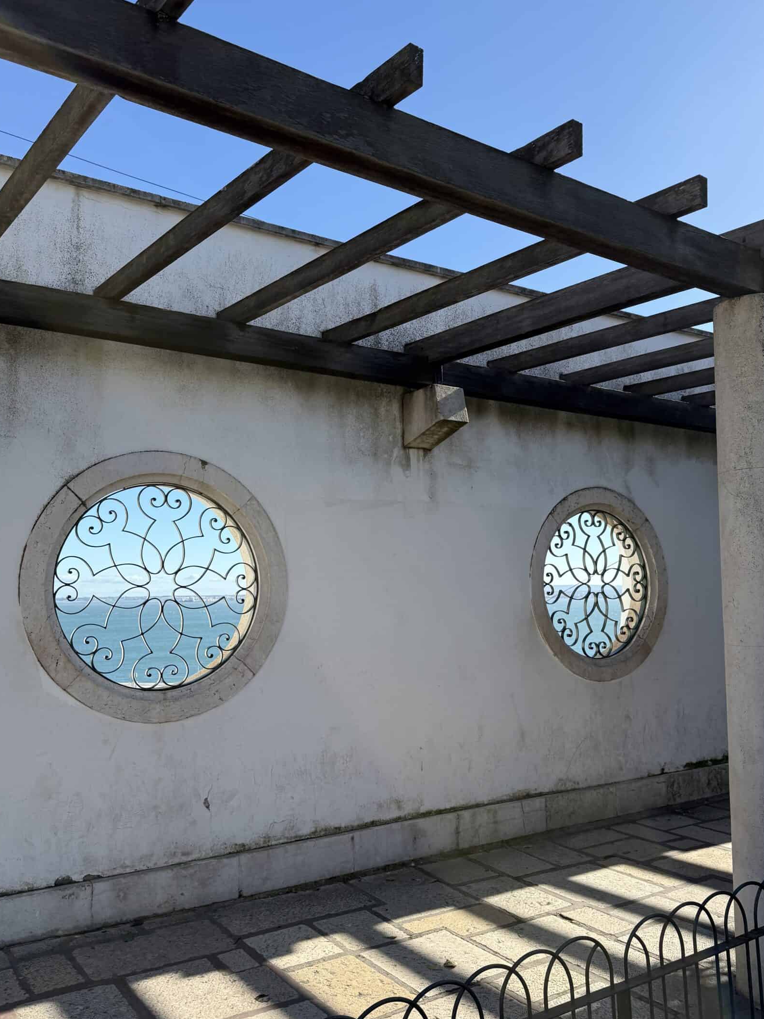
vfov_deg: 61.6
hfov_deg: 48.2
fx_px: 853
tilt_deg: +2.1
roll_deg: +0.0
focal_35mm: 29
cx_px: 378
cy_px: 538
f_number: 1.78
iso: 80
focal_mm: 6.76
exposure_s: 1/3021
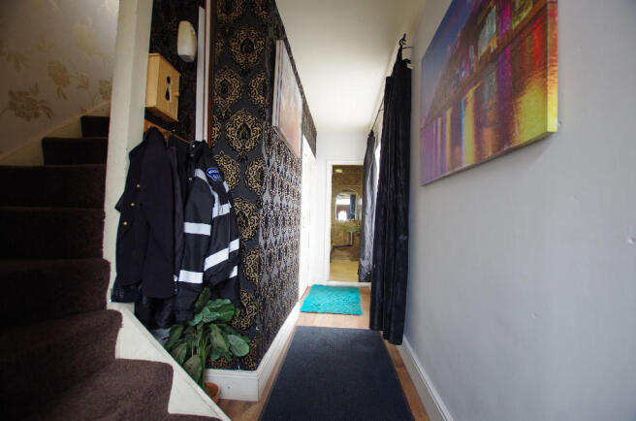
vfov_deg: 77.0
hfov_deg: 100.5
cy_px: 210
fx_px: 264
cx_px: 318
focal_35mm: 15
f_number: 3.5
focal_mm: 10
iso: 1600
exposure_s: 1/25
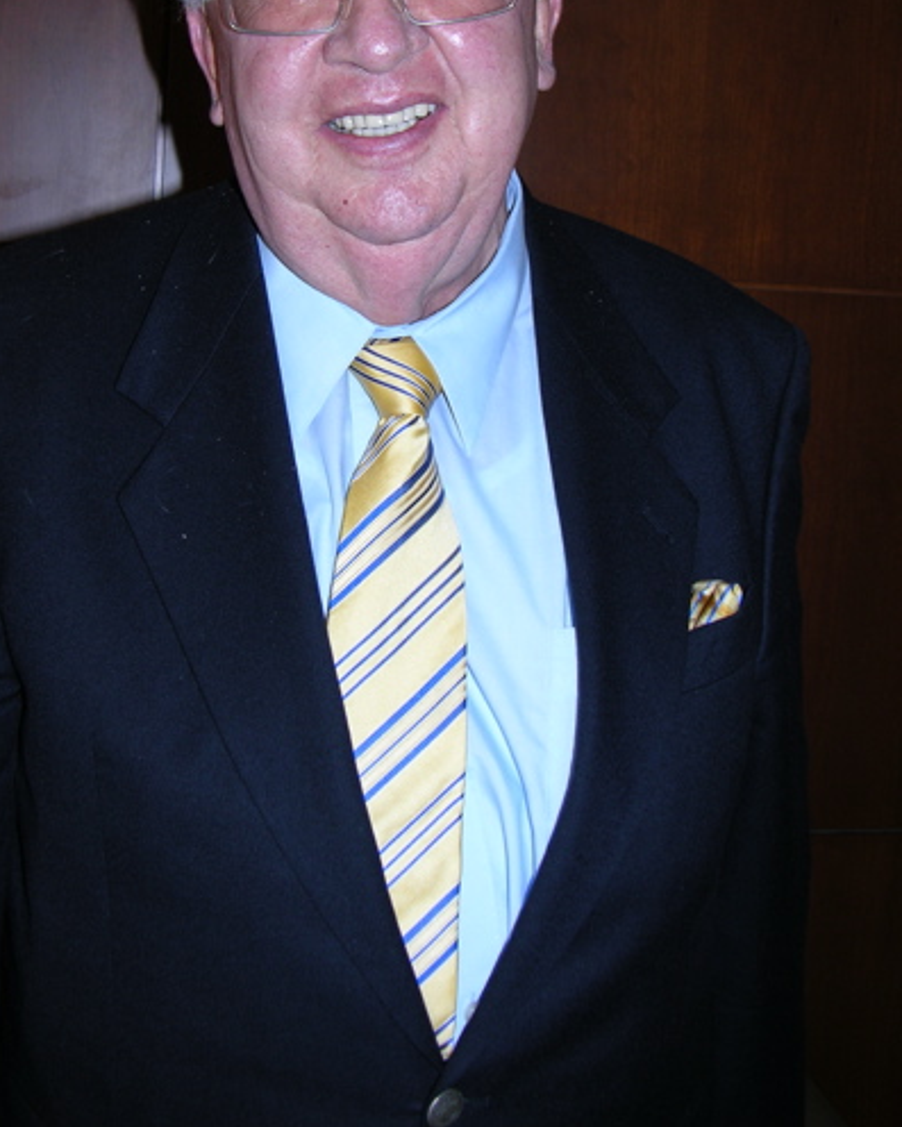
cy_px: 302
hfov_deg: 29.6
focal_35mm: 51
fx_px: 1701
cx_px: 369
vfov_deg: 35.9
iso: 50
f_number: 2.8
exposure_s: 1/60.1
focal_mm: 8.9
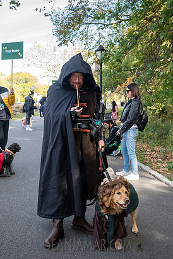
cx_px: 81
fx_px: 309
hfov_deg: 31.2
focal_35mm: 43
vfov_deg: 45.4
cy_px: 128
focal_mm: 28
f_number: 5
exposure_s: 1/800
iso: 1000
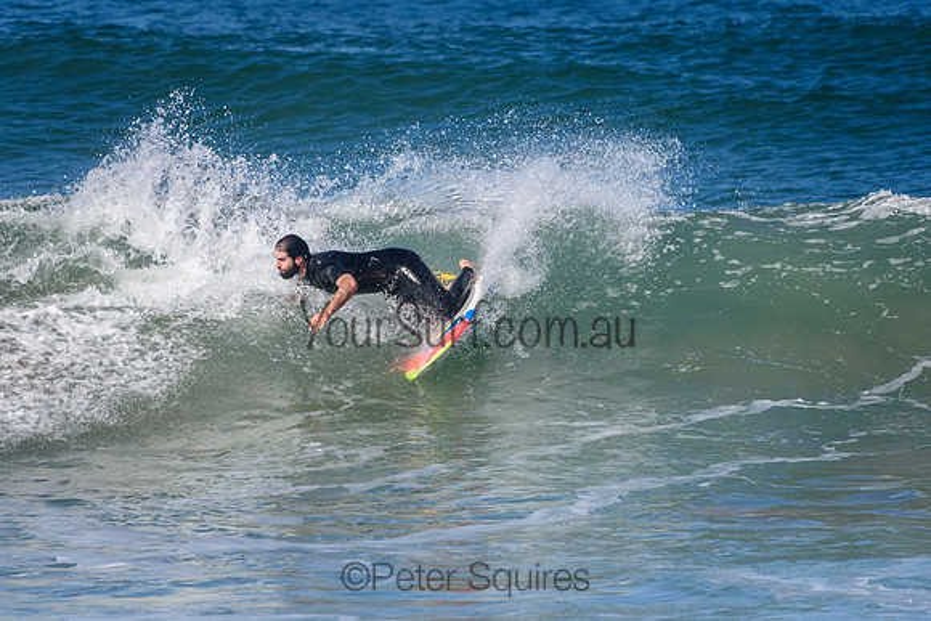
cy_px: 310
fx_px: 19402
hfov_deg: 2.7
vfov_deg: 1.8
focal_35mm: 750
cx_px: 466
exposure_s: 1/4000
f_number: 5.6
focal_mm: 500
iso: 560
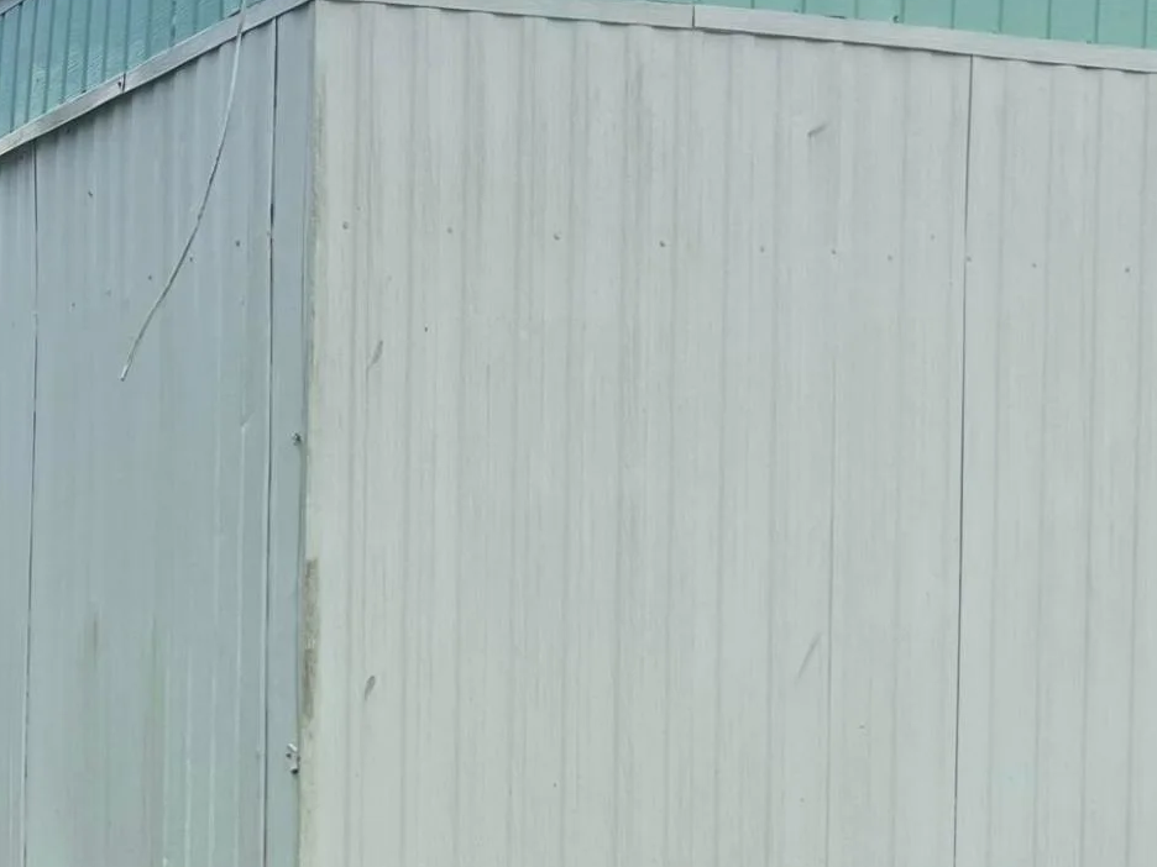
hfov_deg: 23.0
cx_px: -110
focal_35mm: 80
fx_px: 2674
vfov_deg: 18.1
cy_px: 777
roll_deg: -0.7
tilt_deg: -2.7
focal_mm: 5.7
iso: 50
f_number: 1.5
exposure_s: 1/5319
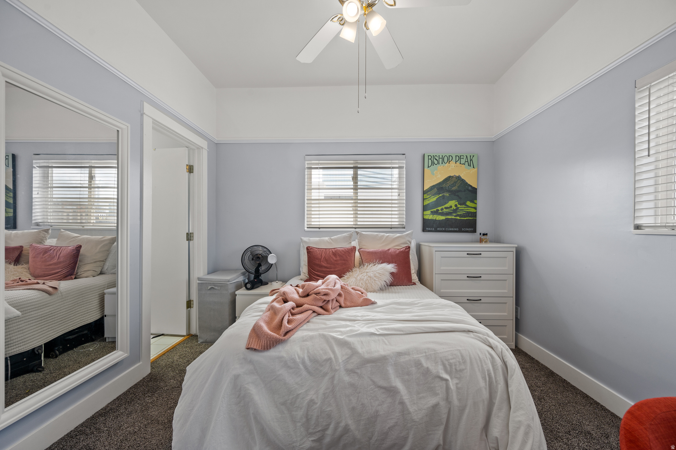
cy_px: 225
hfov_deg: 104.3
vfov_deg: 81.1
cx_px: 338
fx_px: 263
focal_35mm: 14
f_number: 7.1
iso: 250
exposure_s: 1/15
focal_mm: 14
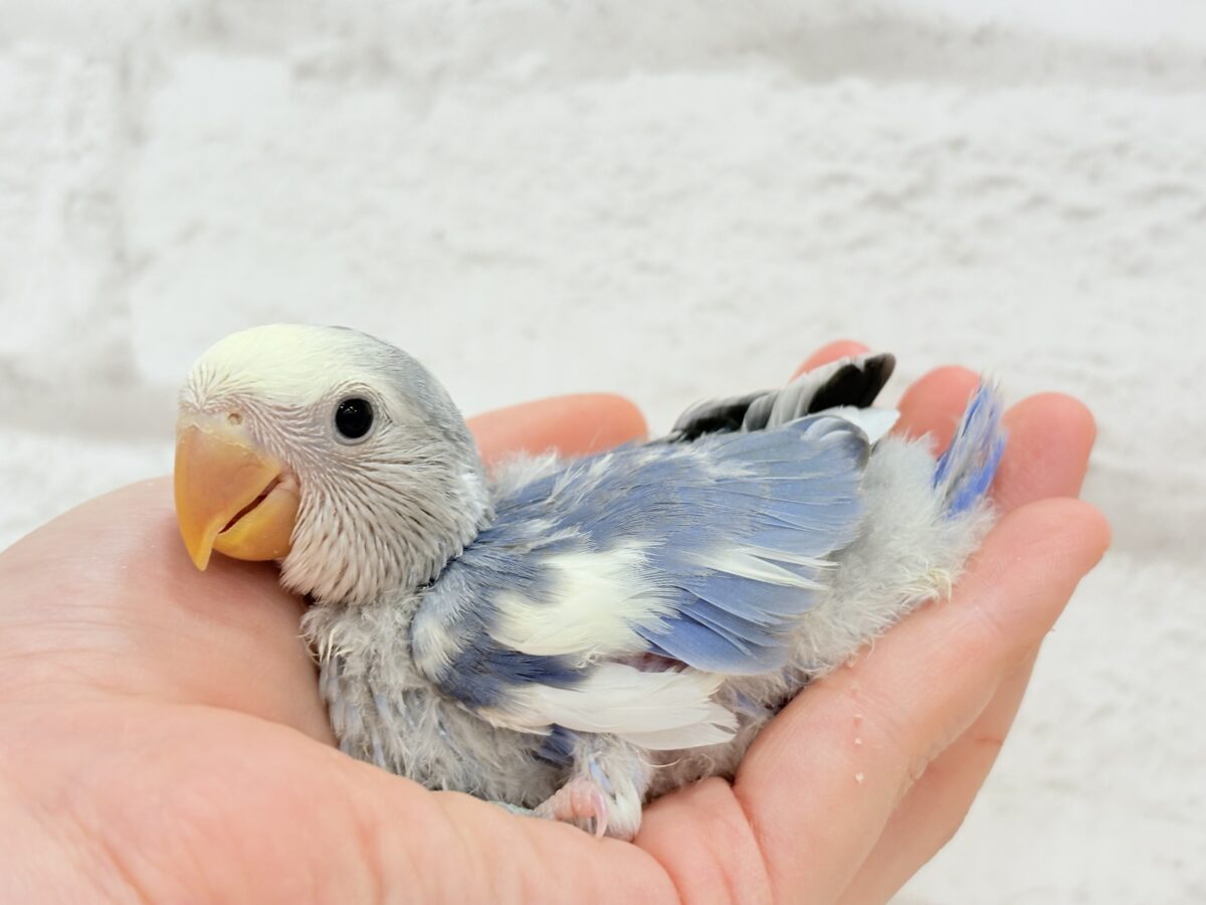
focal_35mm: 52
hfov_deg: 36.8
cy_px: 452
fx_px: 1812
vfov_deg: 28.0
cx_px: 603
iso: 40
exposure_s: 1/50
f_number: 1.6
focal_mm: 5.96
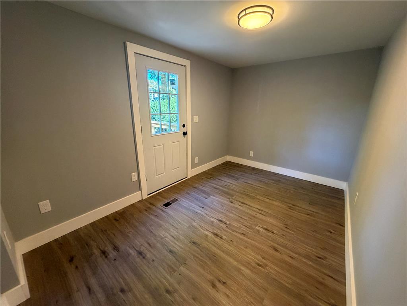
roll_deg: -1.1
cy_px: 153
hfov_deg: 102.1
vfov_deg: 85.7
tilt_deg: -14.7
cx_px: 204
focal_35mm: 14
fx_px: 165
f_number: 2.2
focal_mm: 2.22
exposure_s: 1/60
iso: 400
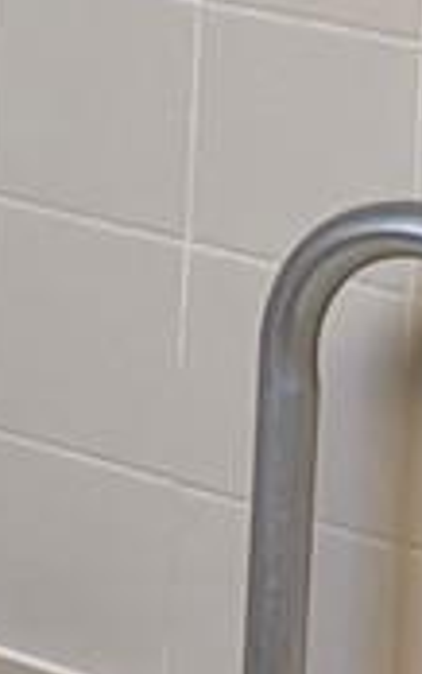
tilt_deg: -4.9
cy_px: -438
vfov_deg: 8.1
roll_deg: -0.3
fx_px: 4648
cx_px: -1293
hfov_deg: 4.7
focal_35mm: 253
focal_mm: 5.96
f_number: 1.6
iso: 125
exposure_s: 1/120
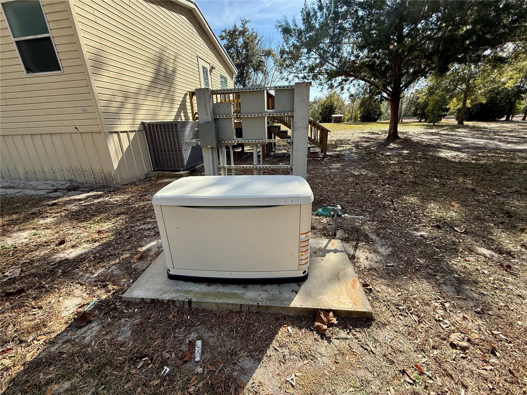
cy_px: 198
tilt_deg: -18.6
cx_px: 264
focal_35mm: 14
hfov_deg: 102.1
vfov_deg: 85.7
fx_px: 213
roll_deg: +2.5
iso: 50
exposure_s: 1/717
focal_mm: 2.22
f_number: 2.2
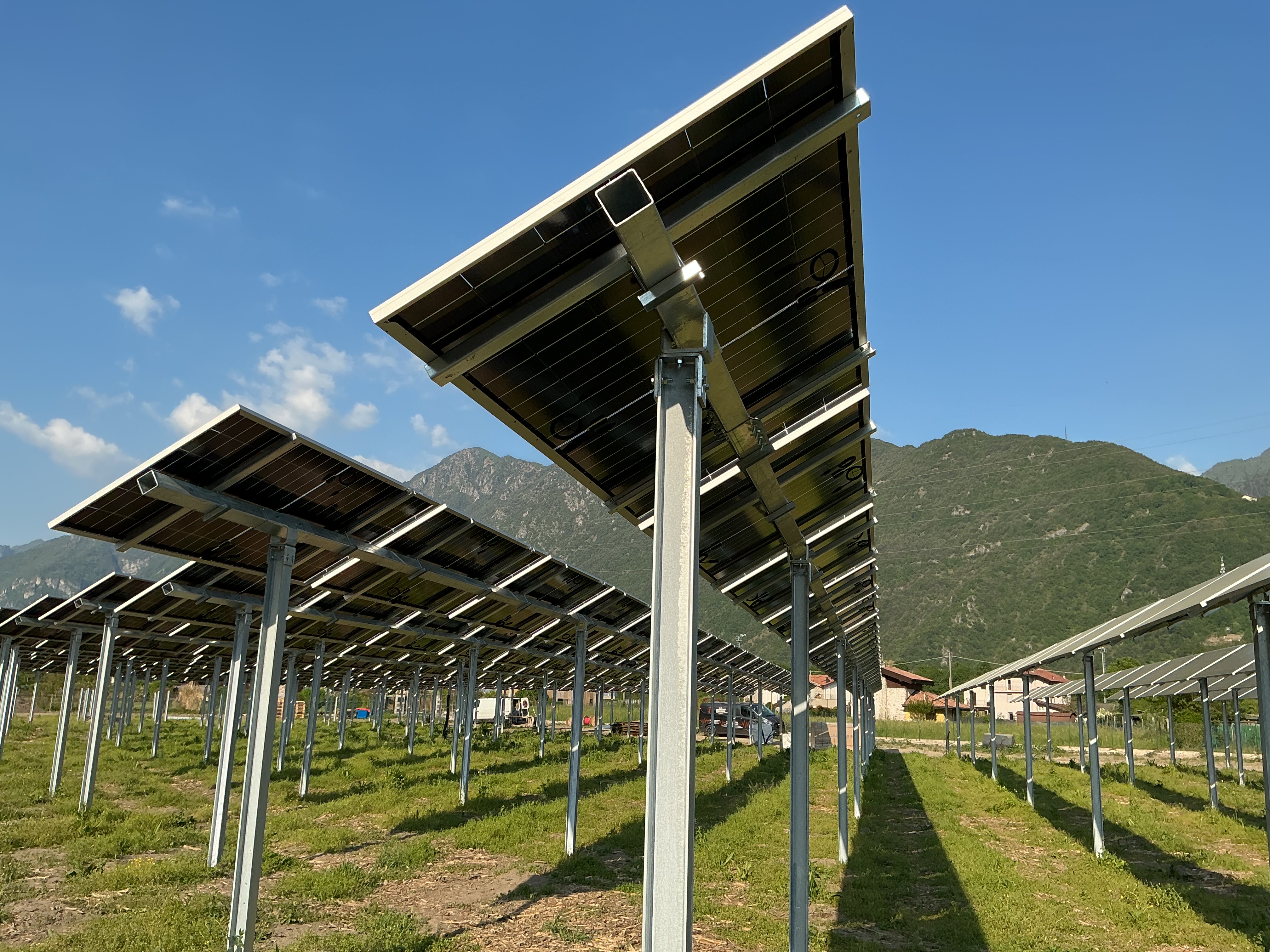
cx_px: 635
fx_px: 1064
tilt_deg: +12.3
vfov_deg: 48.2
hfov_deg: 61.7
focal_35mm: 29
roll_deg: -1.2
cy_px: 476
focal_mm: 3
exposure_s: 1/1250
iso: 25
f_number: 1.8
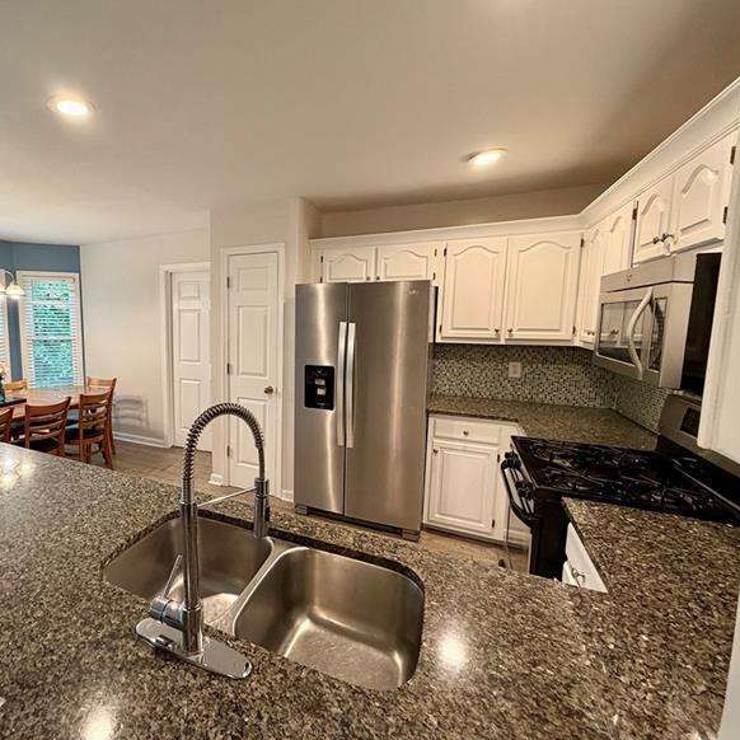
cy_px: 361
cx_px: 244
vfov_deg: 84.0
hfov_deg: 81.0
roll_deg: +0.2
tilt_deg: -7.6
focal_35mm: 17
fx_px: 411
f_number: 2.2
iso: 320
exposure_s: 1/60
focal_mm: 2.22
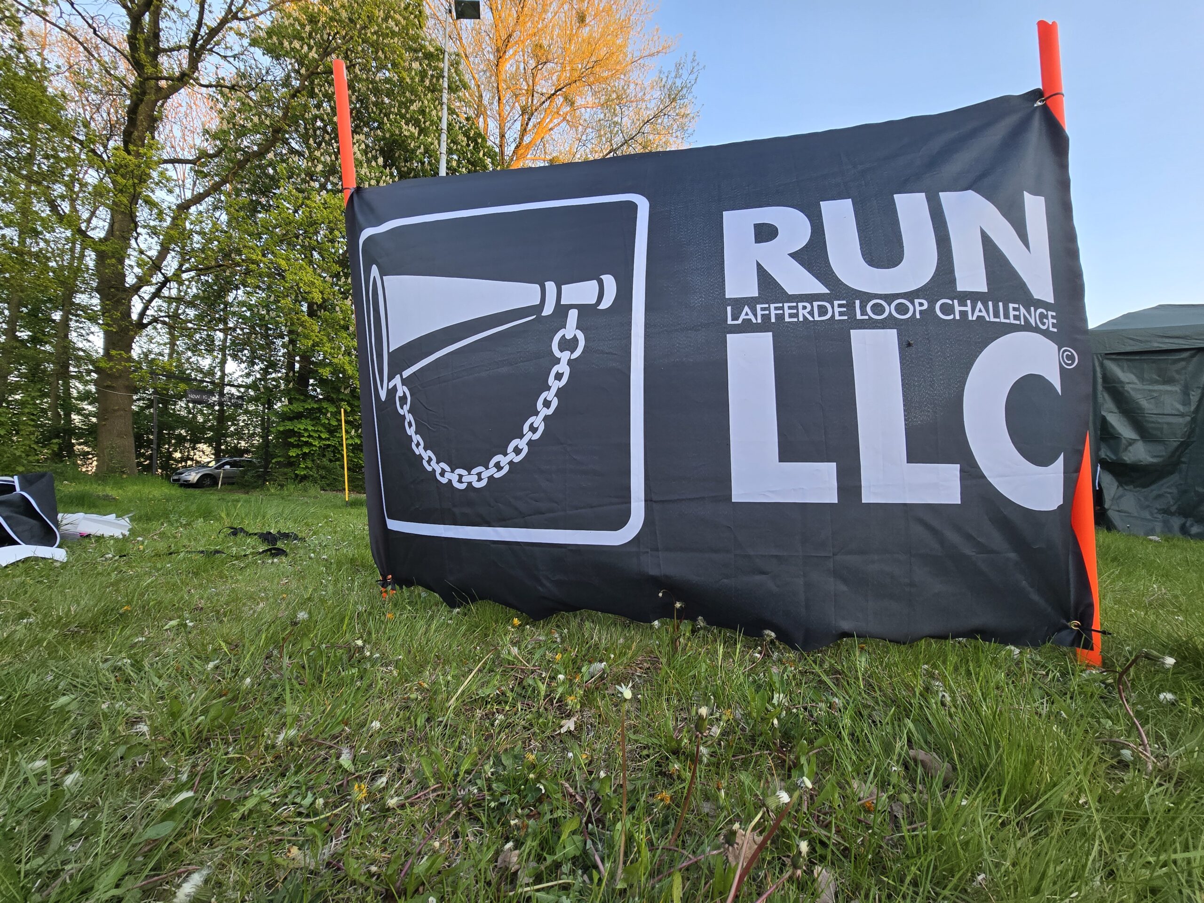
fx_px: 452
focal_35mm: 13
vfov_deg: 89.9
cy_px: 452
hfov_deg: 106.2
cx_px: 602
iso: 64
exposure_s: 1/100
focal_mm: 2.2
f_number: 2.2
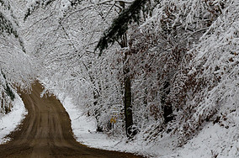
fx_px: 974
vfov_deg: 9.2
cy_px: 0
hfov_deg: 13.9
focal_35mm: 147
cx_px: 42
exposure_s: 1/125
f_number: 11
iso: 250
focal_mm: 48
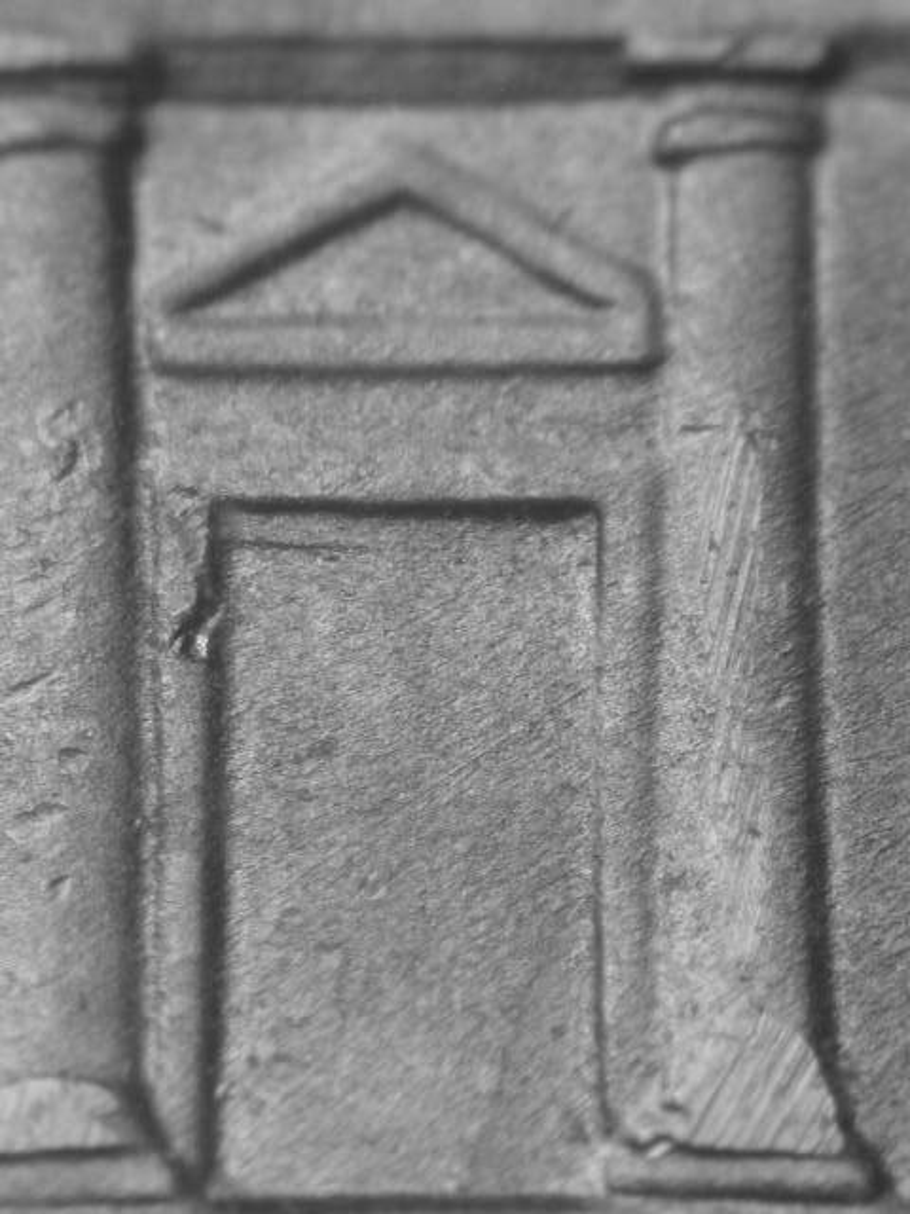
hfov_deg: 10.7
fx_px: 4837
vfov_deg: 14.3
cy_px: 607
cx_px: 455
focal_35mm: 138
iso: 100
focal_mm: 28.6
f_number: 4.7
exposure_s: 1/18.4
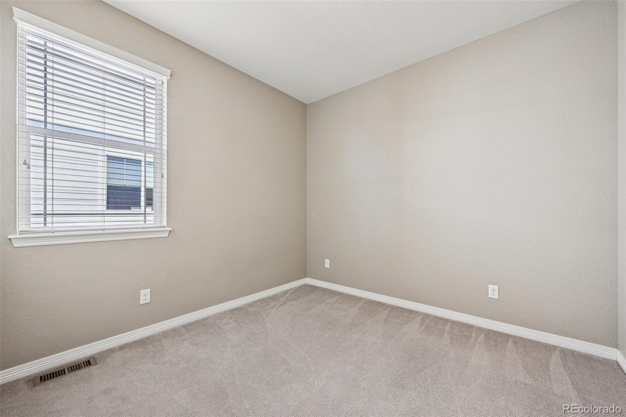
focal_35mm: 14
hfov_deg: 104.3
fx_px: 243
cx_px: 313
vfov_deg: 81.2
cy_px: 208
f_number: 11
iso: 400
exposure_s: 1/13
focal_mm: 14
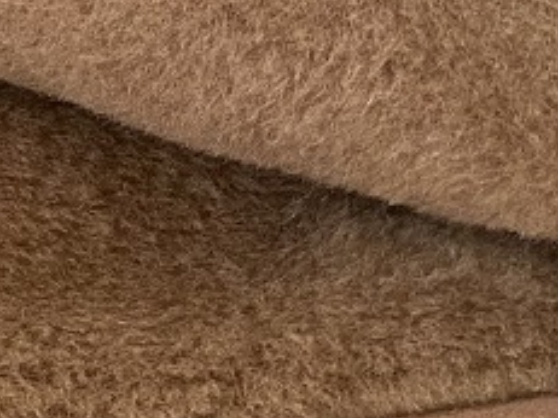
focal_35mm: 135
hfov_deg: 13.1
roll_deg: +1.8
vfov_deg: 10.6
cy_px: -198
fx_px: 2175
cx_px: -461
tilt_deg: -29.9
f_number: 1.8
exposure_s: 1/60
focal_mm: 4.25
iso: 200
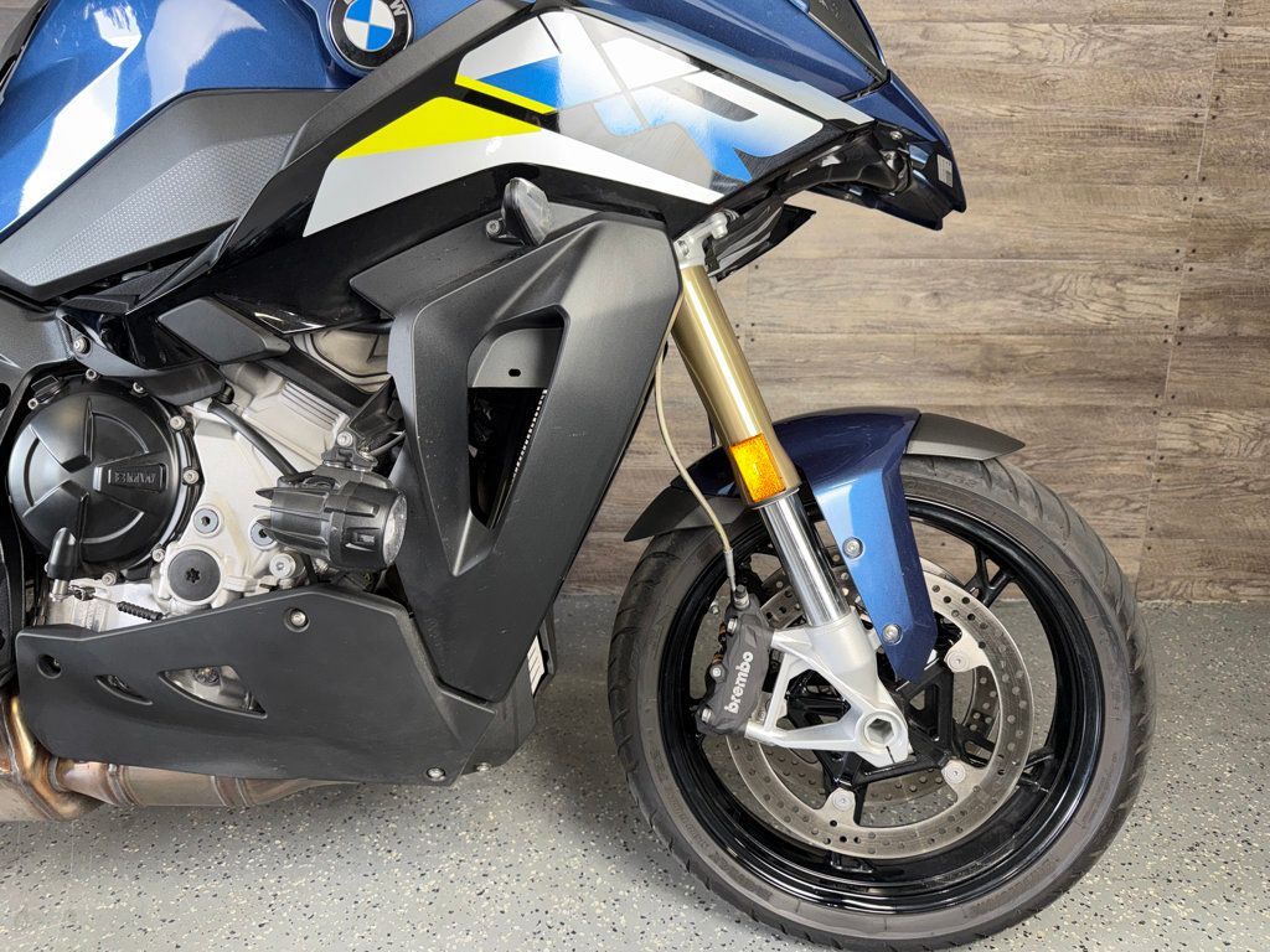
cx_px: 635
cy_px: 476
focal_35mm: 24
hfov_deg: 71.6
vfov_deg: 56.8
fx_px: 881
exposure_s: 1/34
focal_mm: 6.76
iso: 50
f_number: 1.78
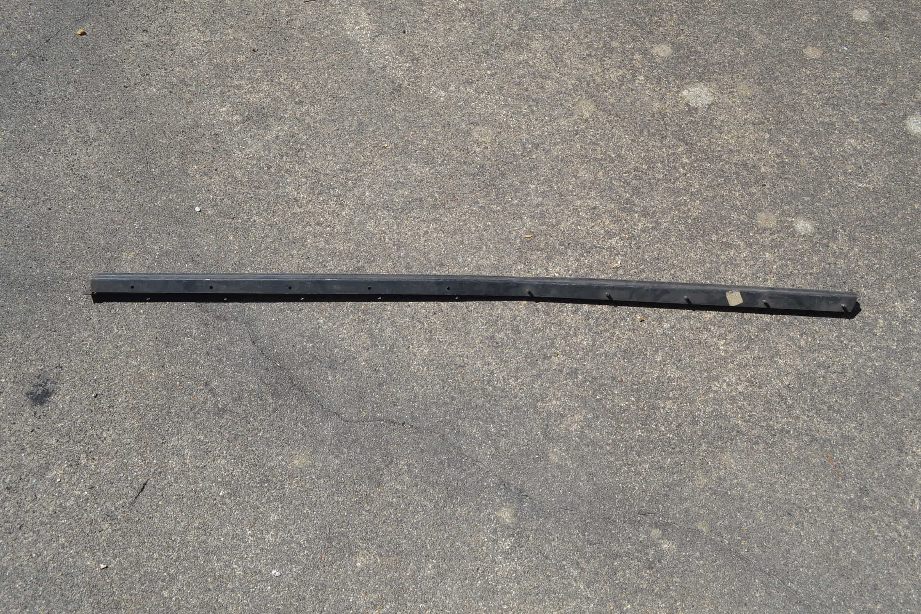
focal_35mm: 33
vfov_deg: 40.0
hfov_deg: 57.2
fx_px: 844
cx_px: 460
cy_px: 307
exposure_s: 1/250
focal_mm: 22
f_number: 8
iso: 100
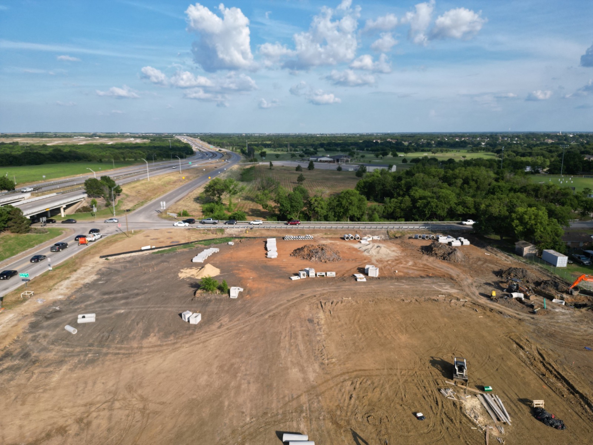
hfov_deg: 71.6
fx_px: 411
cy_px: 222
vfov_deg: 56.8
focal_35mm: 24
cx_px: 296
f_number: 1.7
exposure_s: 1/2500
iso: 100
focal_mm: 6.72
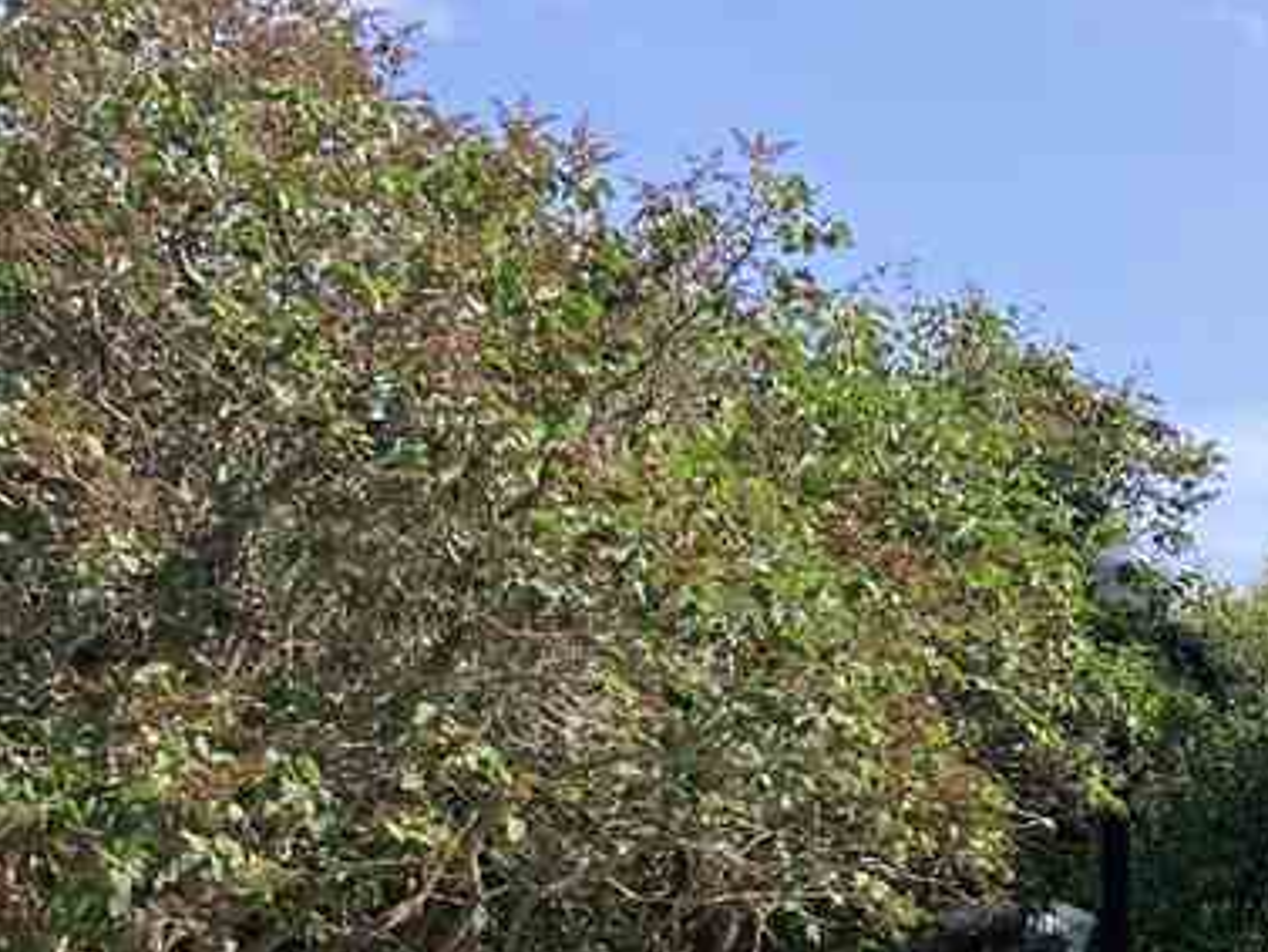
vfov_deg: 15.0
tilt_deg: +1.2
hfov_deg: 18.2
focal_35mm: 95
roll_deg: +0.0
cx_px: 1934
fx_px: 3481
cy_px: 1177
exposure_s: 1/639
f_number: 1.8
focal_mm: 3.99
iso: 20
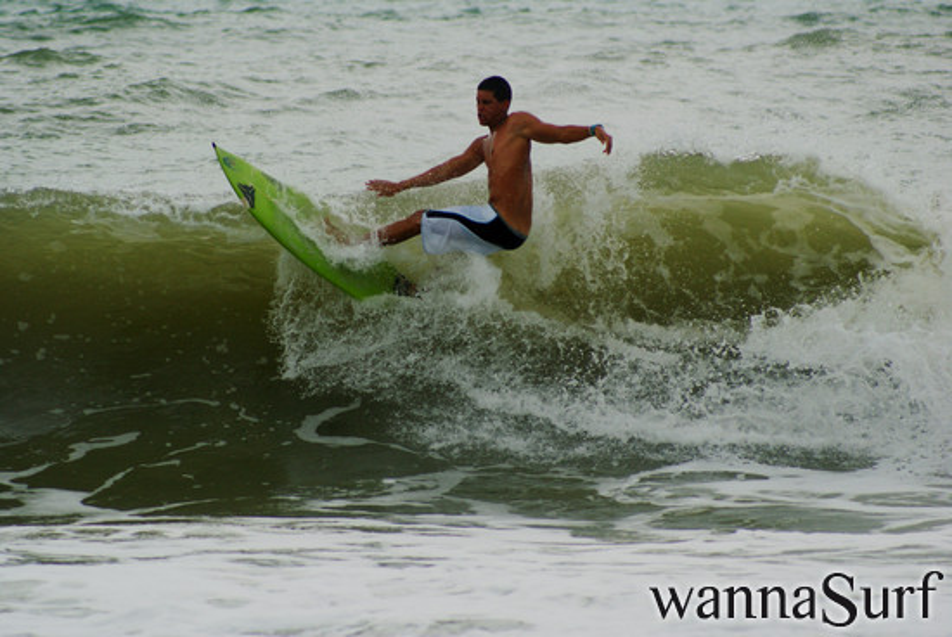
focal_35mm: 345
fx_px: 9133
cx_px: 476
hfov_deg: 6.0
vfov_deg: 4.0
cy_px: 318
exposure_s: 1/1600
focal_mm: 230
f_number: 5.6
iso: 400
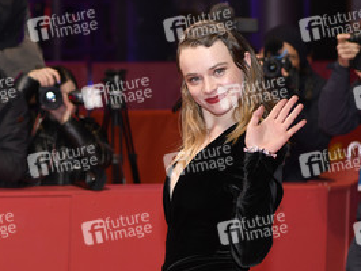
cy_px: 195
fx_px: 1190
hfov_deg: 17.1
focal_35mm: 114
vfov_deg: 13.0
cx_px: 81
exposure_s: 1/400
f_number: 3.5
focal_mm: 70
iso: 800
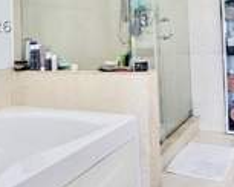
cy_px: 26
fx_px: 297
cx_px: 151
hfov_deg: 42.5
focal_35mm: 43
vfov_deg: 33.4
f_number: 2.2
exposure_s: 1/120
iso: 200
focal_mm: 2.22
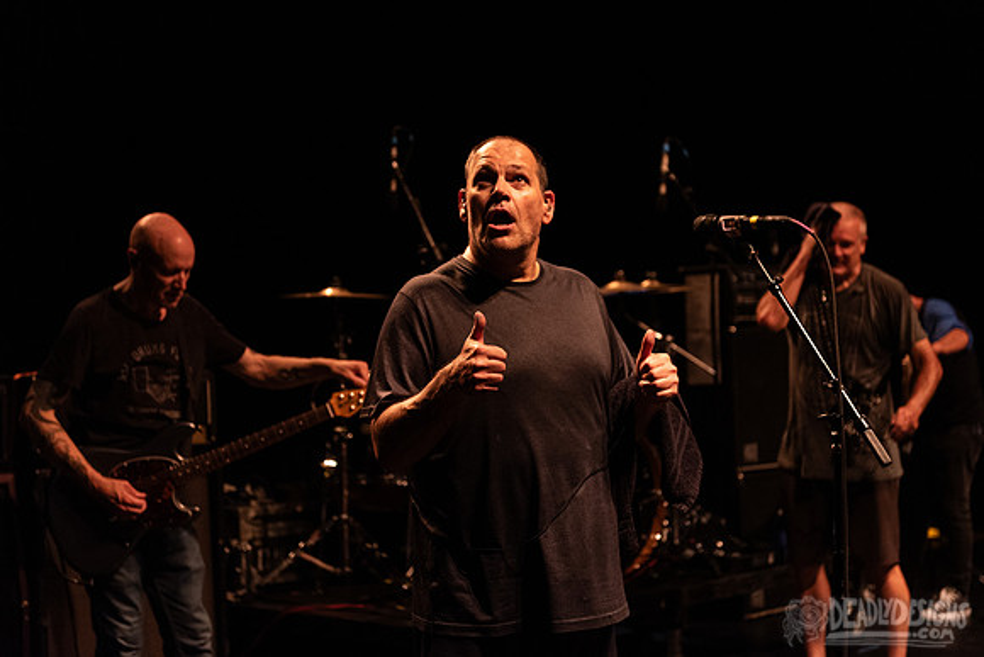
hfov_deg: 30.5
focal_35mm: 66
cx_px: 520
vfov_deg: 20.6
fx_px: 1807
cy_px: 310
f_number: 3.2
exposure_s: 1/125
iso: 3200
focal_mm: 62
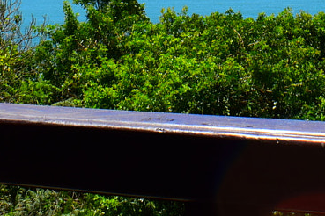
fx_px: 1056
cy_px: -221
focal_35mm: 117
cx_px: 191
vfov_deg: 10.7
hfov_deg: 17.5
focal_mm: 18
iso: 200
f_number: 11
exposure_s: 1/500
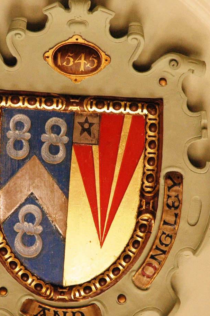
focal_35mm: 173
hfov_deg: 7.9
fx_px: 1517
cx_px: 78
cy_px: 194
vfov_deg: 11.9
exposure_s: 1/160
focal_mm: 70
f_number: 6.3
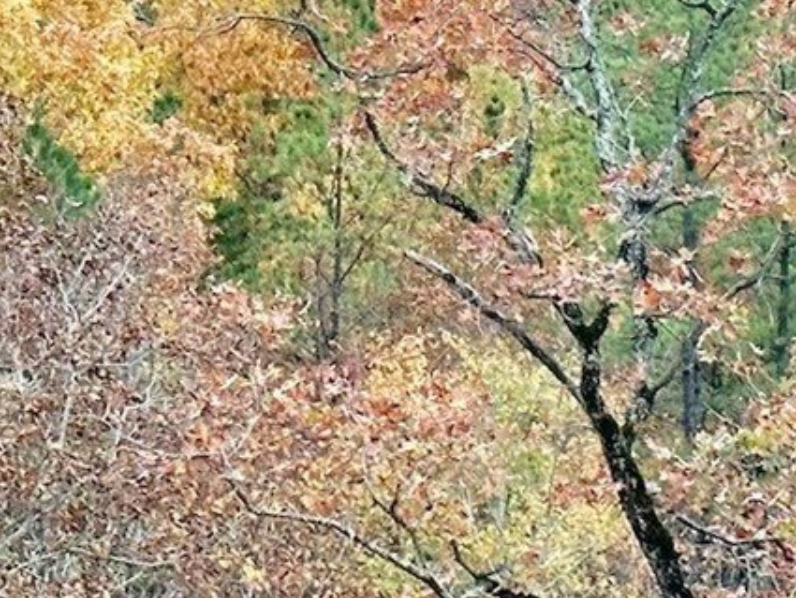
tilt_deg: -7.1
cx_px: 489
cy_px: -45
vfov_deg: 6.8
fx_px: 4991
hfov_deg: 9.1
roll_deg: +0.4
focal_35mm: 217
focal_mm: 6.86
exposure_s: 1/105
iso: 80
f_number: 1.78
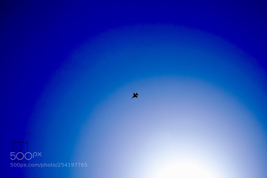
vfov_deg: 27.0
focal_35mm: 50
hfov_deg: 39.6
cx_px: 134
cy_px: 89
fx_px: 371
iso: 400
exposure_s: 1/4000
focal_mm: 50
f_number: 5.6
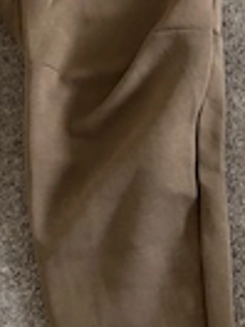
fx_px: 746
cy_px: 50
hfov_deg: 17.4
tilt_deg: -56.2
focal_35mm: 79
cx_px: -82
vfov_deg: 24.2
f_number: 1.6
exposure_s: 1/60
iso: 500
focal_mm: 5.96
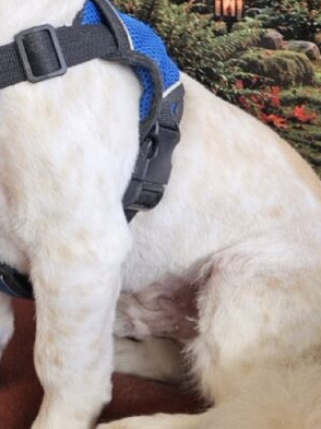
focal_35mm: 60
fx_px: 743
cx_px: 32
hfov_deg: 23.7
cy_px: -7
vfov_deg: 29.9
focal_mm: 5.4
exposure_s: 1/207
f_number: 1.8
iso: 100
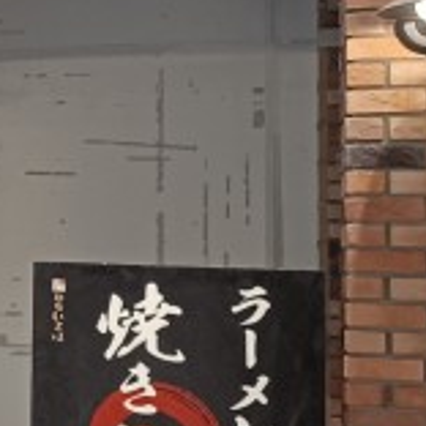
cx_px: -806
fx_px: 1295
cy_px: 240
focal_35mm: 93
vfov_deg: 18.7
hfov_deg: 11.7
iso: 1013
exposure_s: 1/60
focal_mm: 6.14
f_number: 1.65
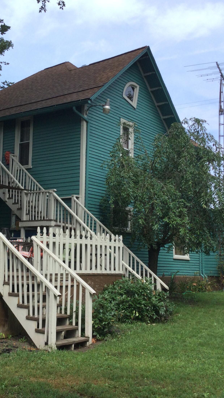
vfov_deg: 44.6
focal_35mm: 46
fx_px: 486
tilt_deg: +6.4
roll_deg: -2.2
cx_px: 60
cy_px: 201
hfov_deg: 25.7
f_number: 2.4
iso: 25
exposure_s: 1/684
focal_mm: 3.3
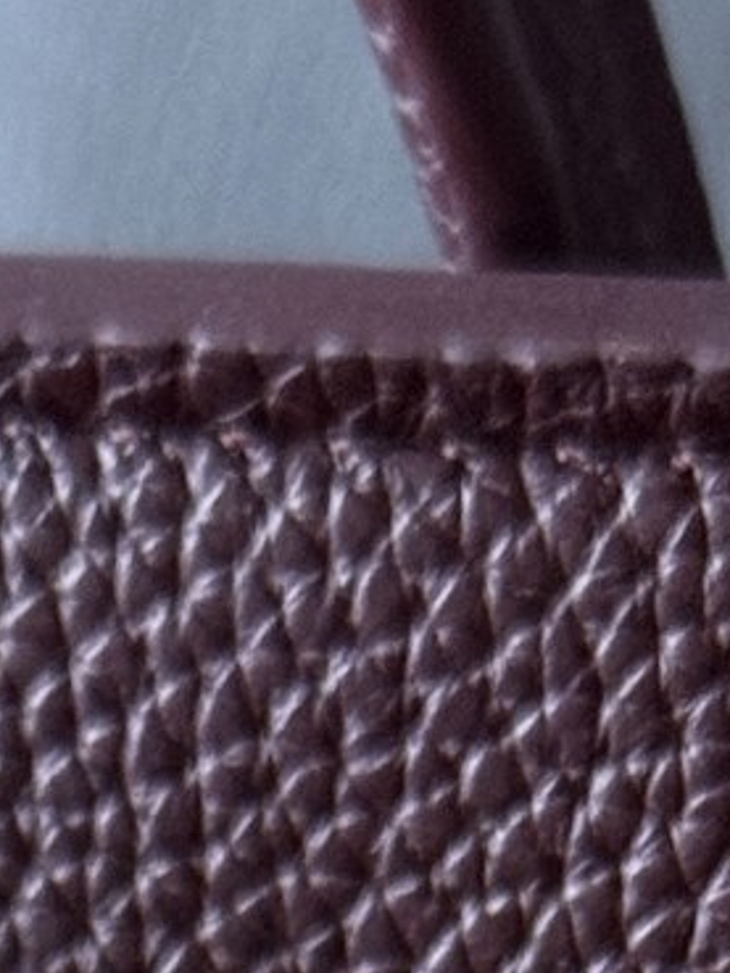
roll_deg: +3.5
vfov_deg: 7.0
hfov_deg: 5.7
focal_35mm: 260
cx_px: 174
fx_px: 7306
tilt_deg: -36.9
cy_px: 2629
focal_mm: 6.76
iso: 250
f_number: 1.78
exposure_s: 1/45
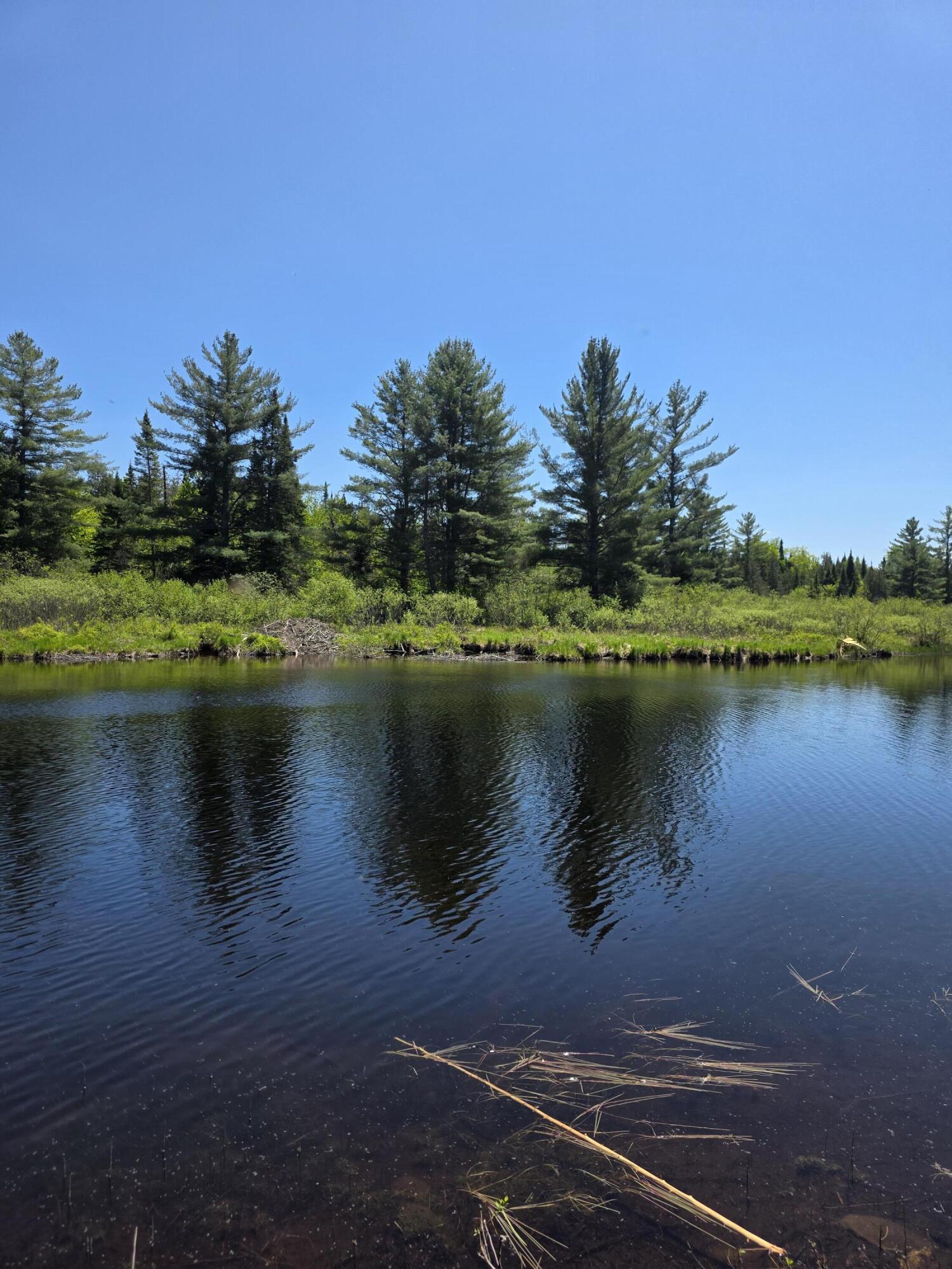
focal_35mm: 23
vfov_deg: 73.9
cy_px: 634
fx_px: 843
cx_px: 476
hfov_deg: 58.9
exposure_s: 1/4434
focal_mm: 6.3
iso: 80
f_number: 1.7
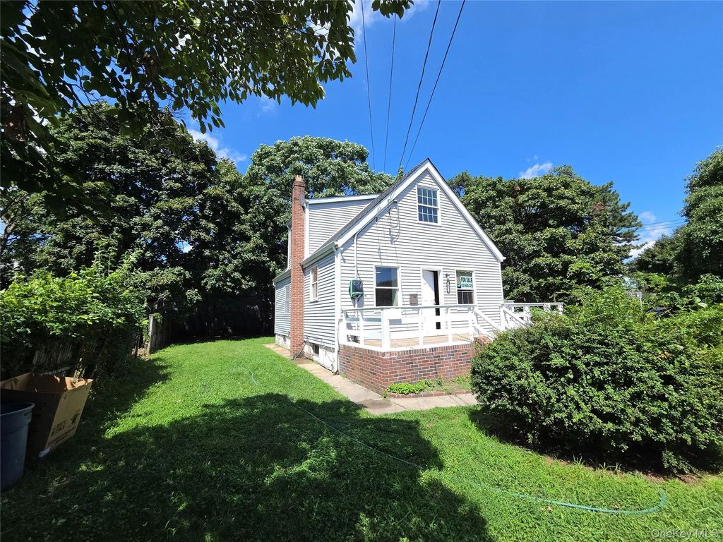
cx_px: 362
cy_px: 271
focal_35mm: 13
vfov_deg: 89.9
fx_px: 272
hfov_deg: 106.2
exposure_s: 1/968
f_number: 2.2
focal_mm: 2.2
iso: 50
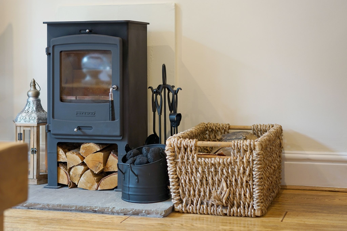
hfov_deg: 36.2
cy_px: 116
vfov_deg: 24.6
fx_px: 530
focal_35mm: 55
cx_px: 174
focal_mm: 55
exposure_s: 1/25
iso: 250
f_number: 2.8
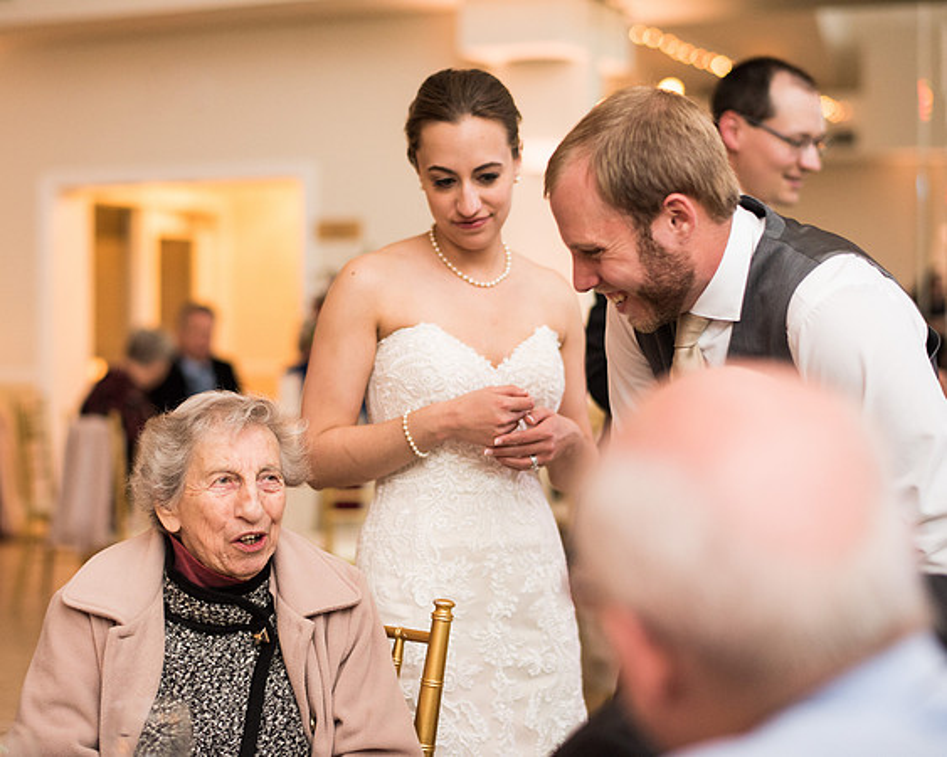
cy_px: 378
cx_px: 408
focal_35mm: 65
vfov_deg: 23.4
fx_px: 1829
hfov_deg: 29.0
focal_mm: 58
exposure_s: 1/200
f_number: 2
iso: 1000
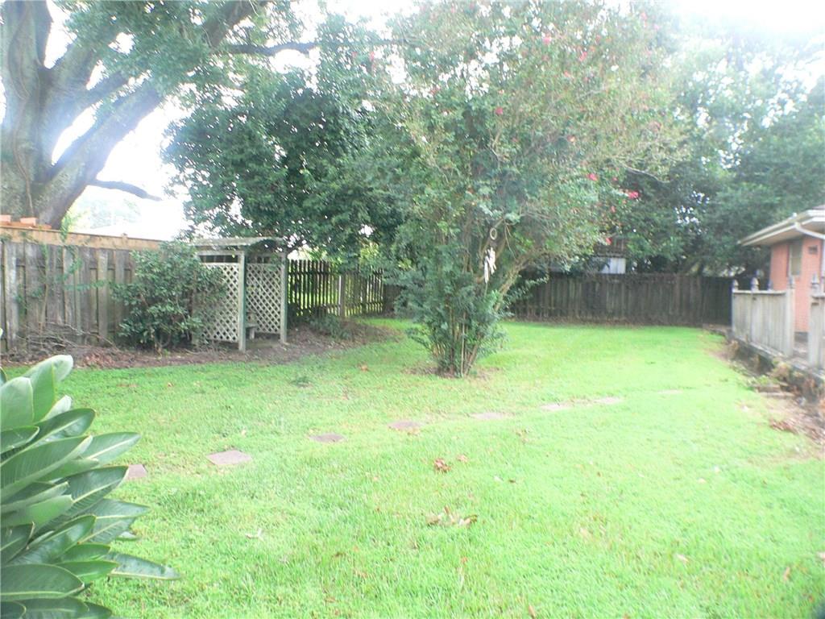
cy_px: 310
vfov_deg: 39.7
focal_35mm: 36
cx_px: 412
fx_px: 858
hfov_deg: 51.4
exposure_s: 1/25
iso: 200
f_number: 2.8
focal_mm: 6
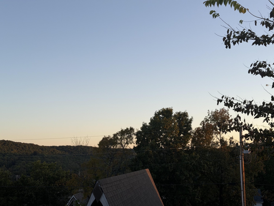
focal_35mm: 48
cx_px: 137
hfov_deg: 39.7
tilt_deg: +7.0
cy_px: 103
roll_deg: +1.2
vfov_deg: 30.3
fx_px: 380
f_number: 1.78
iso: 64
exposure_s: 1/875
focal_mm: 6.76
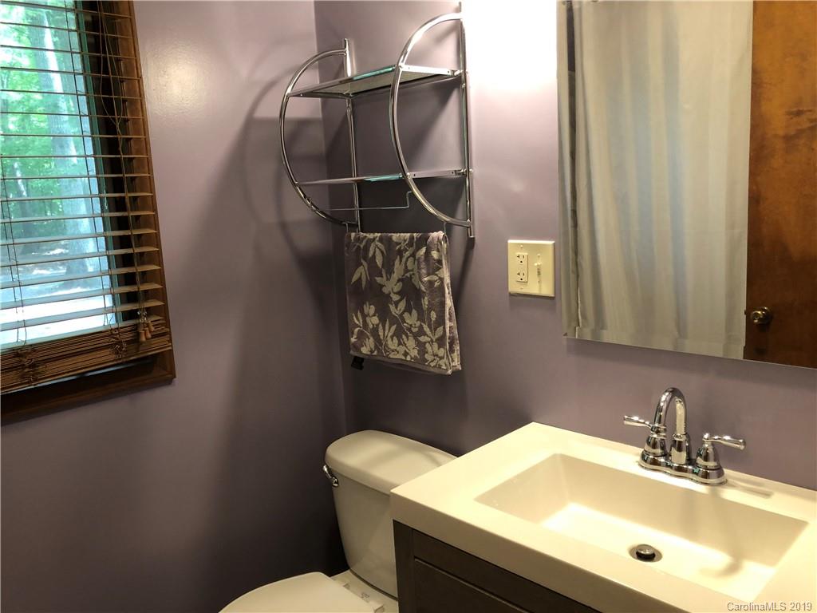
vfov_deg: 49.7
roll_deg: +3.0
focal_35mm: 28
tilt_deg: -8.8
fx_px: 661
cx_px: 408
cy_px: 306
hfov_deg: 63.4
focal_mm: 3.99
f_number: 1.8
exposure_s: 1/15
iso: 50
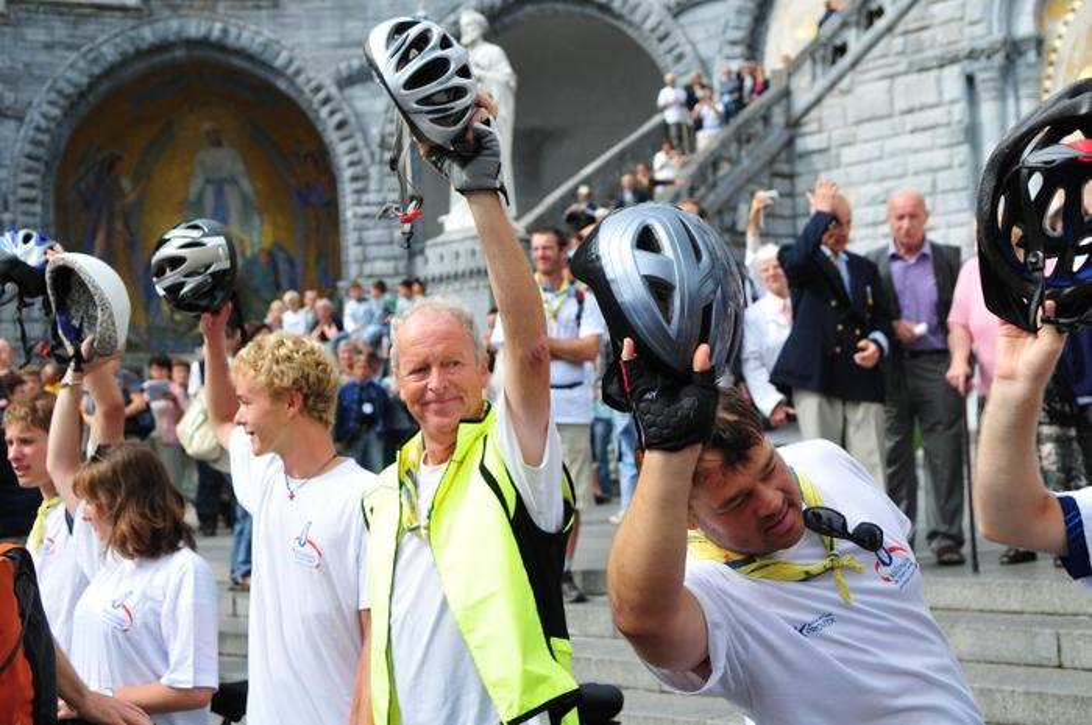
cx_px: 546
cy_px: 362
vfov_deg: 29.8
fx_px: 1363
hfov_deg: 43.6
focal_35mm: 45
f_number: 3.2
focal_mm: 30
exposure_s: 1/3200
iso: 400
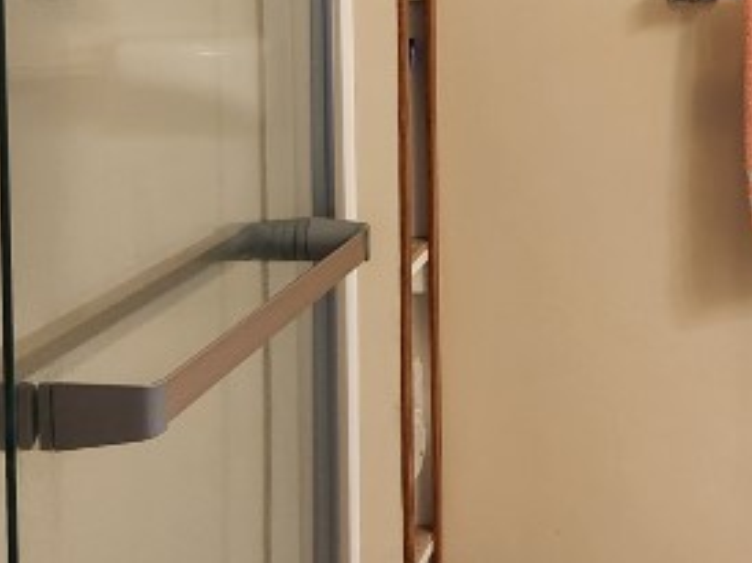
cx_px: 823
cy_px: 60
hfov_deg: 21.6
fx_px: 1867
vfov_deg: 16.9
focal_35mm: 86
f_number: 1.8
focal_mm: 5.4
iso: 250
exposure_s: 1/120
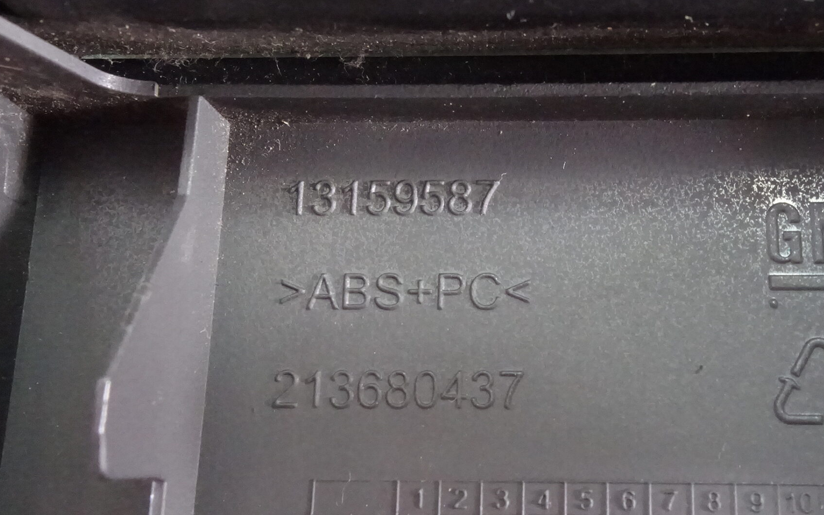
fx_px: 966
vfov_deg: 29.8
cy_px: 223
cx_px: 551
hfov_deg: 45.5
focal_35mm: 43
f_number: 8
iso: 6400
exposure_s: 1/30
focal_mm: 10.4
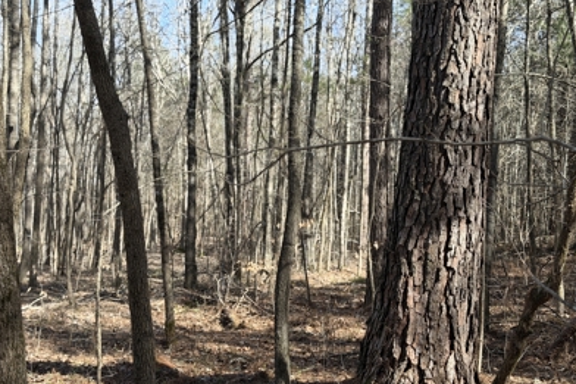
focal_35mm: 51
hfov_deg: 38.9
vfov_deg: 26.5
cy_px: 209
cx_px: 284
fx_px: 816
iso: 64
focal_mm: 6.76
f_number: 1.78
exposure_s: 1/846
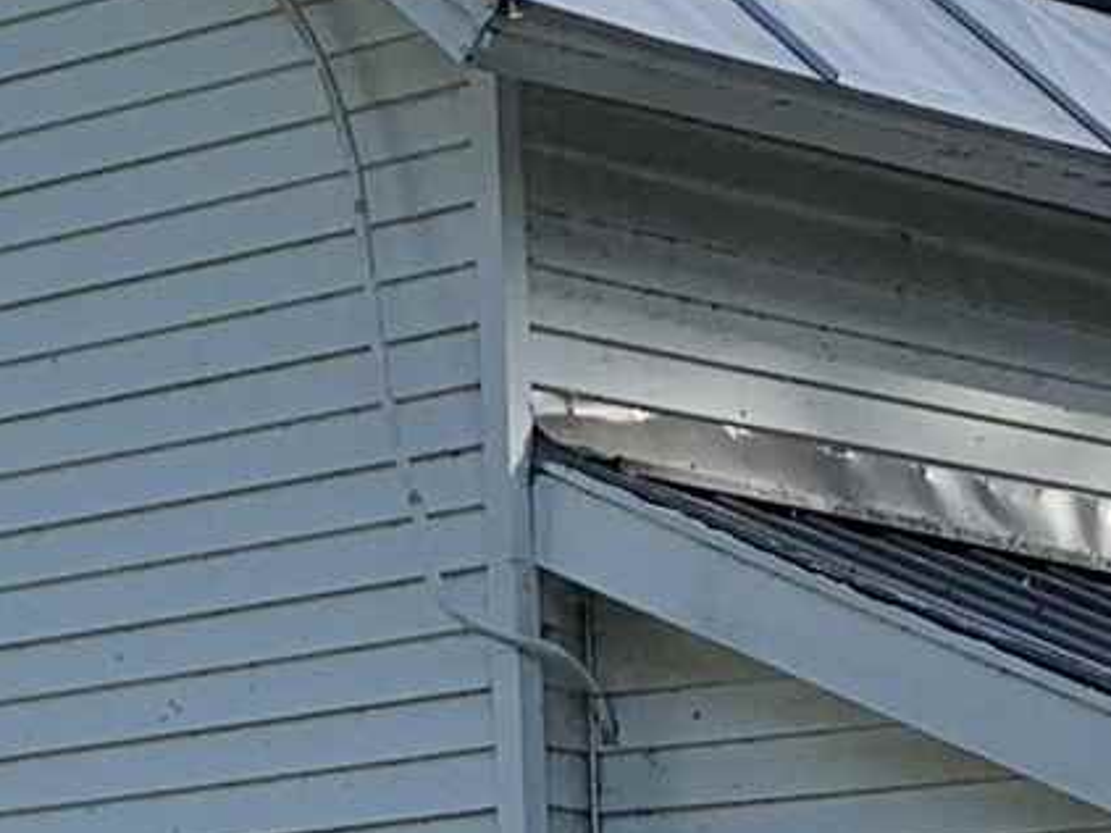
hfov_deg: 10.4
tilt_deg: +3.8
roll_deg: +0.8
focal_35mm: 189
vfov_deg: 7.8
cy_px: 1098
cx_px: 943
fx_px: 6064
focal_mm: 4.25
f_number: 1.8
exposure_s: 1/1513
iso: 25
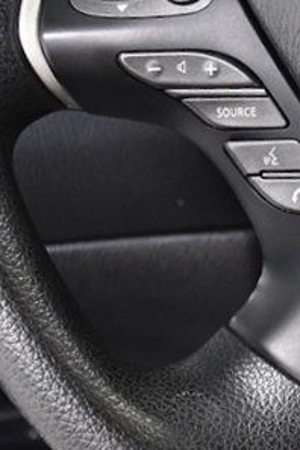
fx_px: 1725
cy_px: 181
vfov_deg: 14.9
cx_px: 579
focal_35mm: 138
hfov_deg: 9.4
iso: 2500
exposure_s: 1/125
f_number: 4
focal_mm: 27
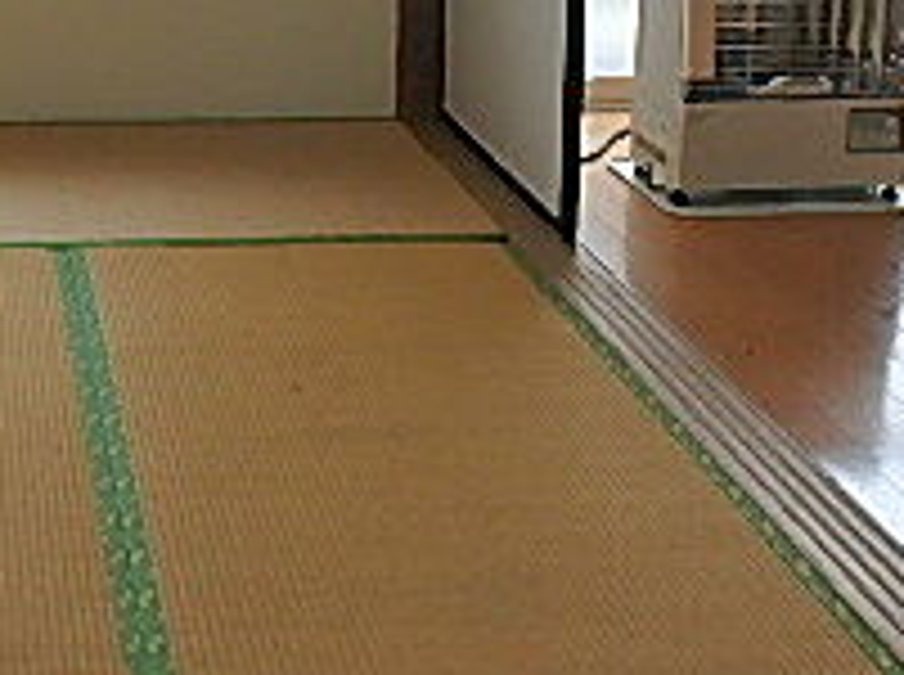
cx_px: -13
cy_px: -76
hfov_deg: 27.3
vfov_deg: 20.8
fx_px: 1747
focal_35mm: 67
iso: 125
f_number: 3.5
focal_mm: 3.7
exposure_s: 1/125
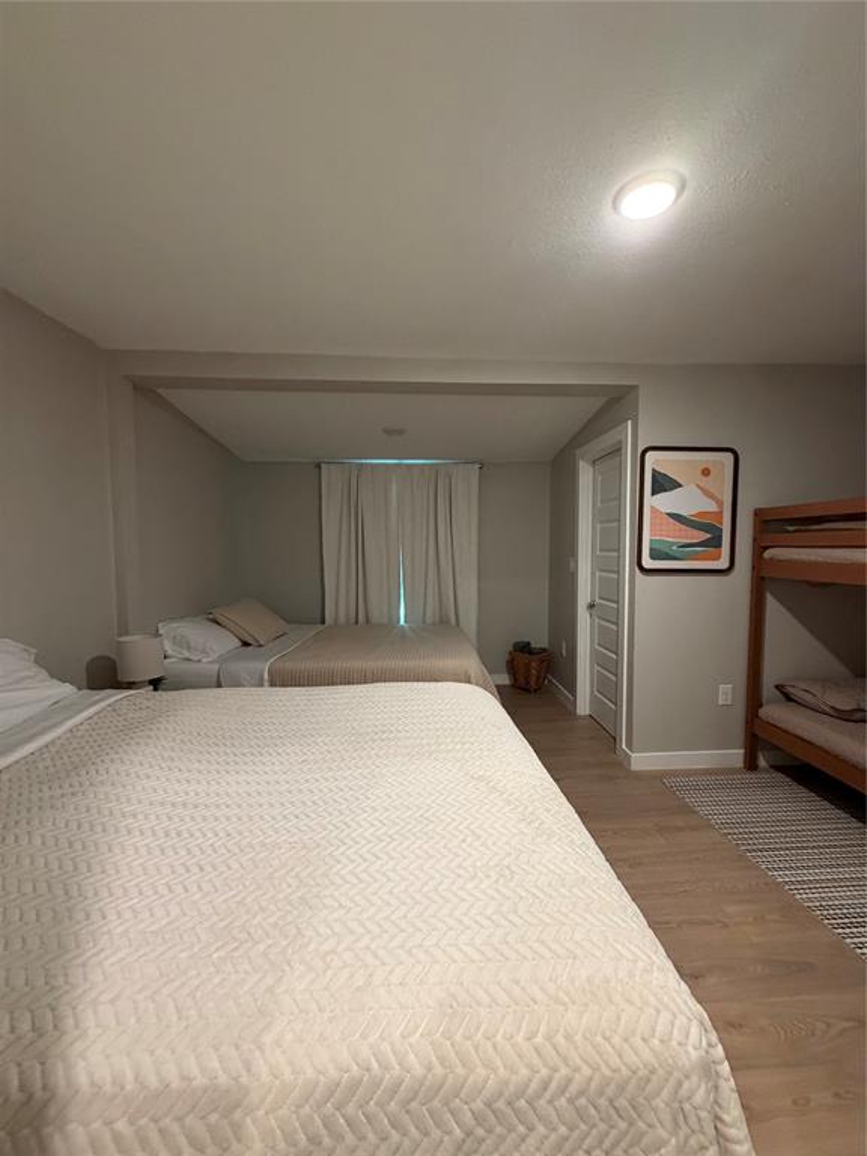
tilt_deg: -3.5
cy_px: 578
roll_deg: +0.5
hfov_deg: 85.7
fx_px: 468
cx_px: 434
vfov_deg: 102.1
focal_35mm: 14
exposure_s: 1/60
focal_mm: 2.22
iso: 400
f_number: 2.2
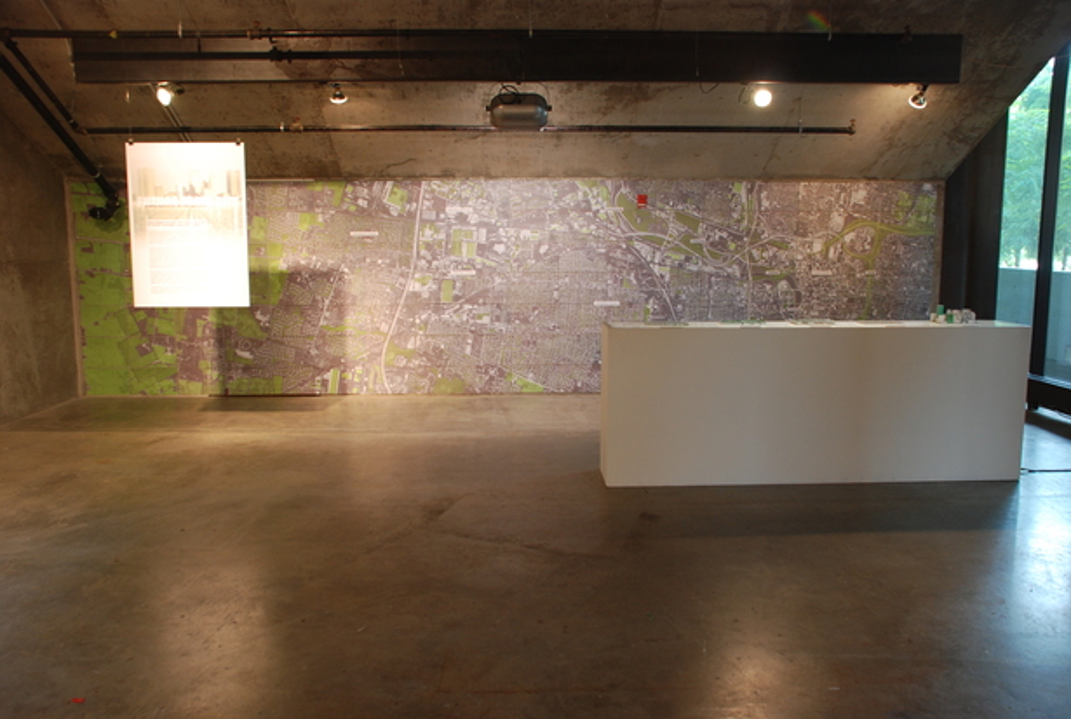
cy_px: 360
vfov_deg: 43.8
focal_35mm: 30
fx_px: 894
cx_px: 536
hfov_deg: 61.8
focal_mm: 20
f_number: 3.8
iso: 280
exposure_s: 1/30
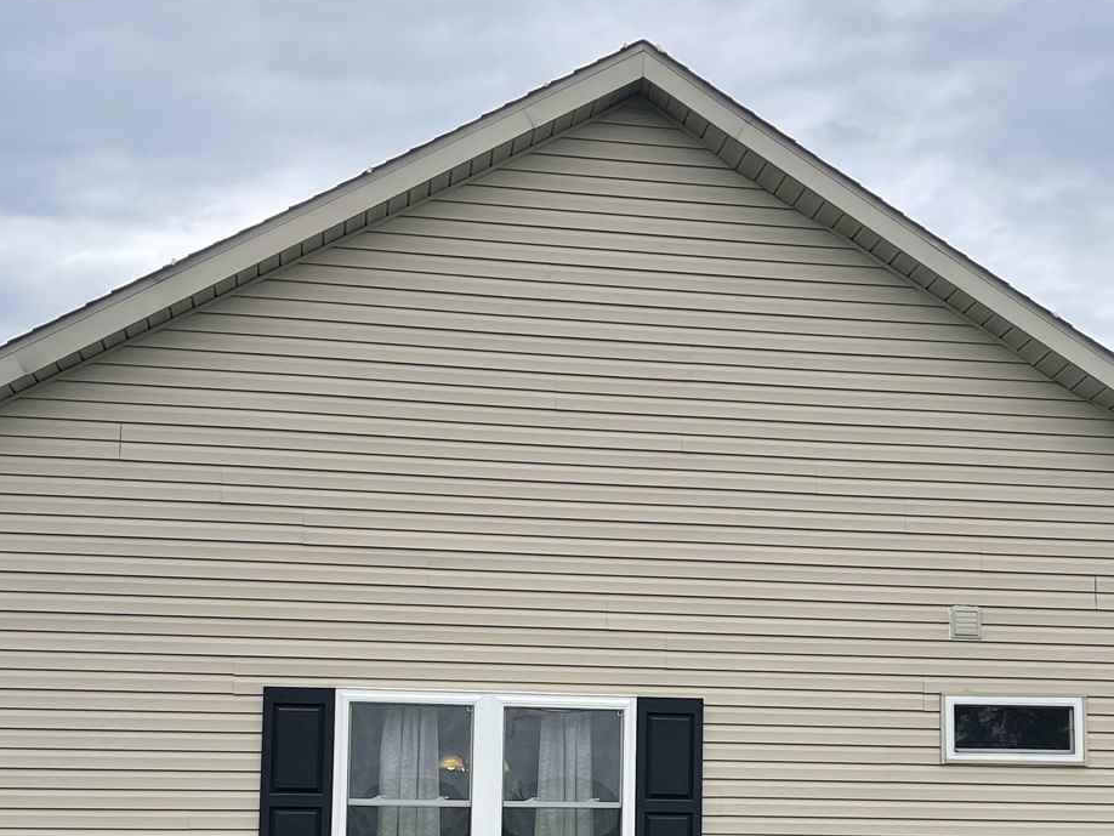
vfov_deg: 24.8
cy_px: 682
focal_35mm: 58
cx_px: 697
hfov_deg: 33.1
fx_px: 1867
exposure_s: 1/2433
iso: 32
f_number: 1.6
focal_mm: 5.1
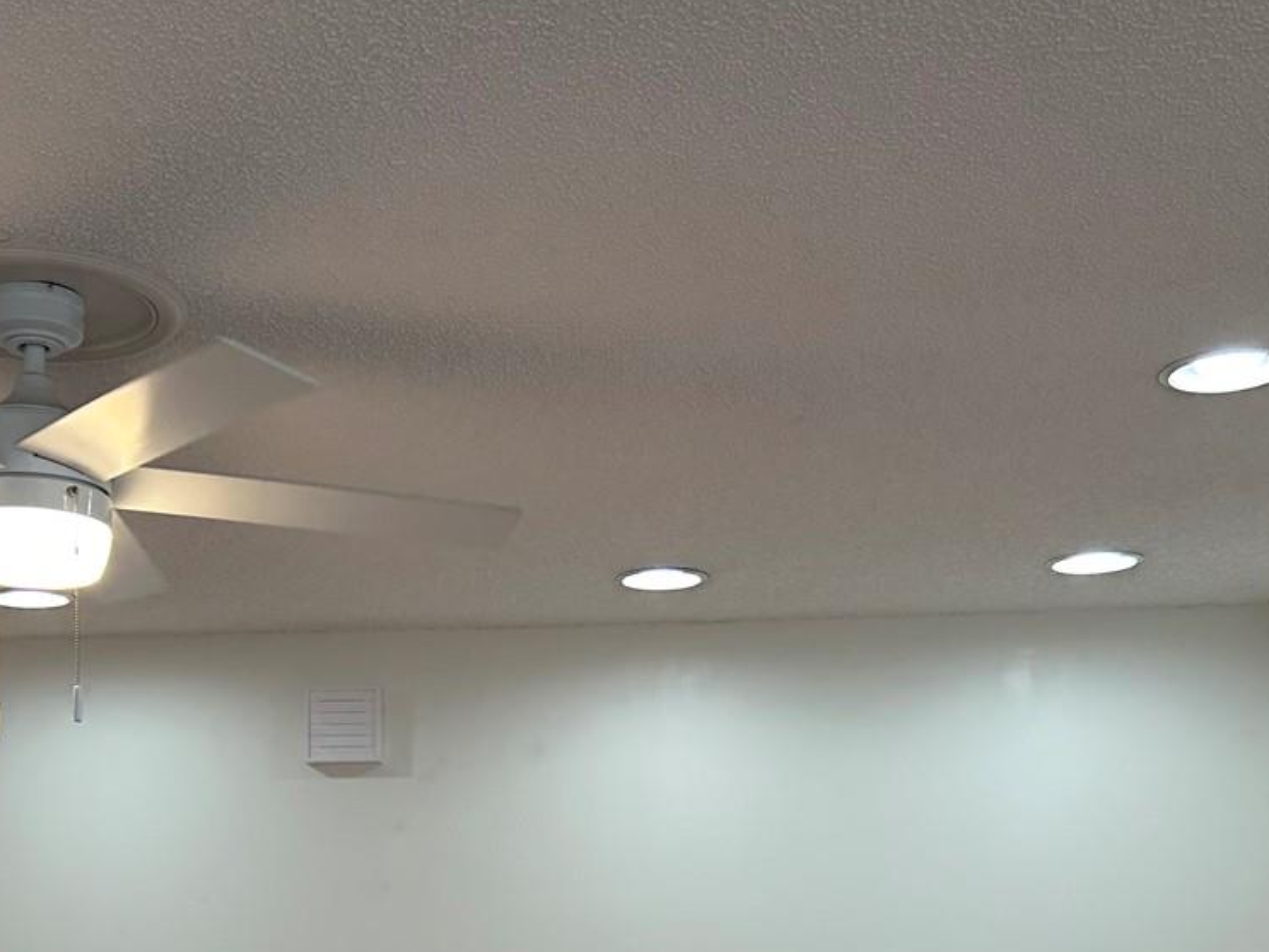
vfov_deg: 25.1
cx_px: 502
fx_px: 2053
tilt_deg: +3.1
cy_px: 908
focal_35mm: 56
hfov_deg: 34.2
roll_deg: -0.6
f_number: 1.5
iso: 50
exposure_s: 1/120
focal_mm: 5.7
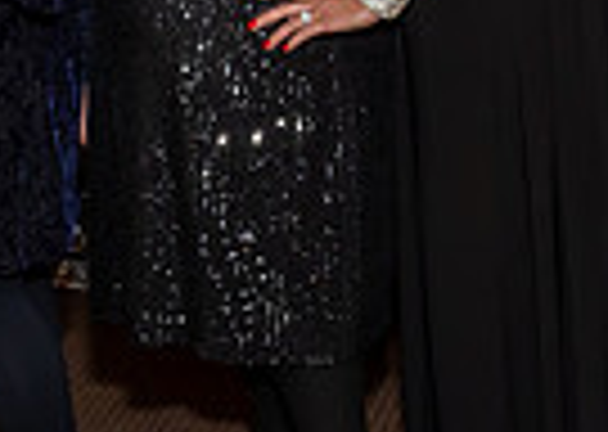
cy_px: -66
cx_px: 936
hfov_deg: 14.5
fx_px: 2207
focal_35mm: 128
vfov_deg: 11.0
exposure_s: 1/250
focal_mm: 17
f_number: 9
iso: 500
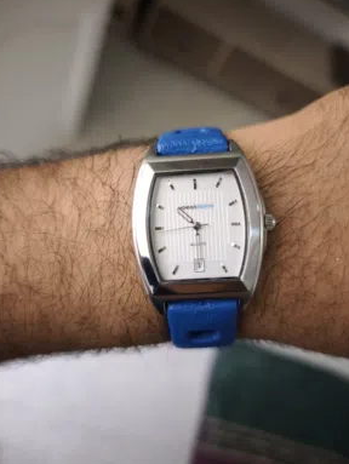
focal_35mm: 24
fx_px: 322
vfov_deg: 71.5
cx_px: 176
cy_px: 227
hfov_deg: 56.9
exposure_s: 1/100
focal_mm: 6.57
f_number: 1.6
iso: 160
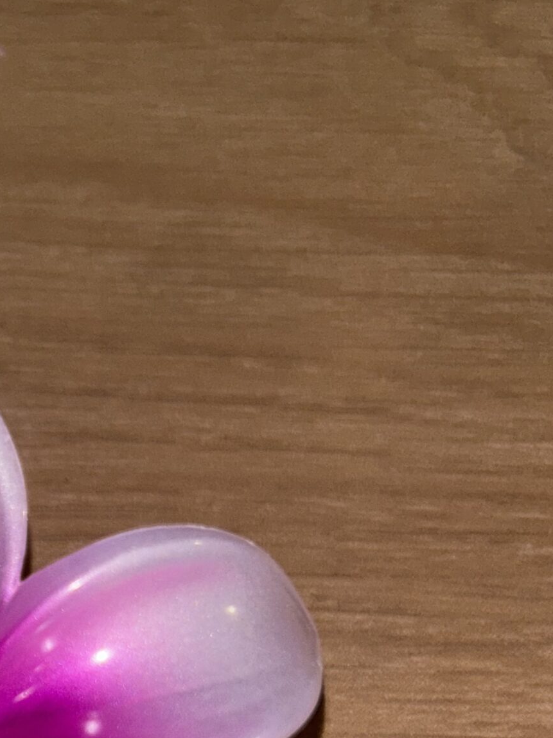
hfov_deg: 23.8
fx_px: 1235
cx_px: -43
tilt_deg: -74.1
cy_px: 777
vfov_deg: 30.3
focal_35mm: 58
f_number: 1.5
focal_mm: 5.7
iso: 32
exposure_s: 1/78
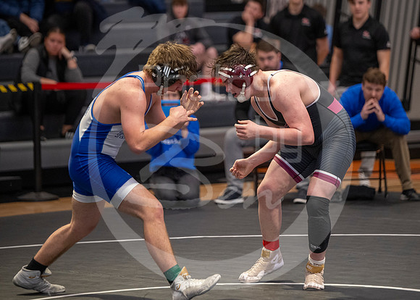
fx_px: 2610
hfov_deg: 9.2
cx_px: 269
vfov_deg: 6.6
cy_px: 121
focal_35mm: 219
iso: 3200
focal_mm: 175
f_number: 2.8
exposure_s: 1/1000
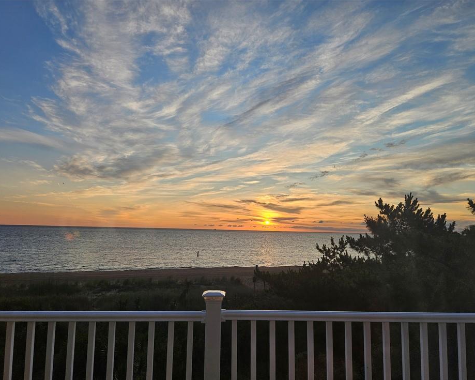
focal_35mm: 25
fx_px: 351
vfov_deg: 56.8
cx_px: 237
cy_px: 198
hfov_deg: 68.1
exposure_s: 1/667
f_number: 1.8
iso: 25
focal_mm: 5.4
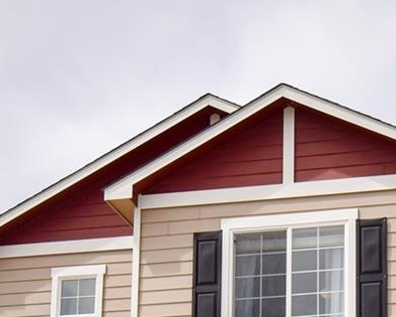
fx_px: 937
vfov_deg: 17.2
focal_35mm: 80
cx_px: 323
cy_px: 486
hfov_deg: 23.5
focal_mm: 14
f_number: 9
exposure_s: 1/1000
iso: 200
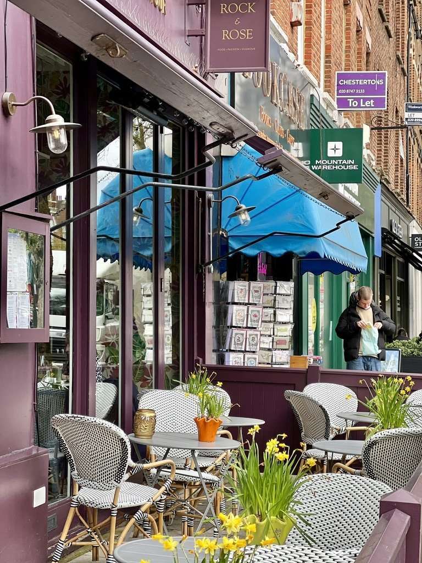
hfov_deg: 19.1
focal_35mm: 77
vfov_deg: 25.3
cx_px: 211
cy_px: 282
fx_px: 1252
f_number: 2.8
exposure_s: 1/121
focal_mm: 9
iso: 32
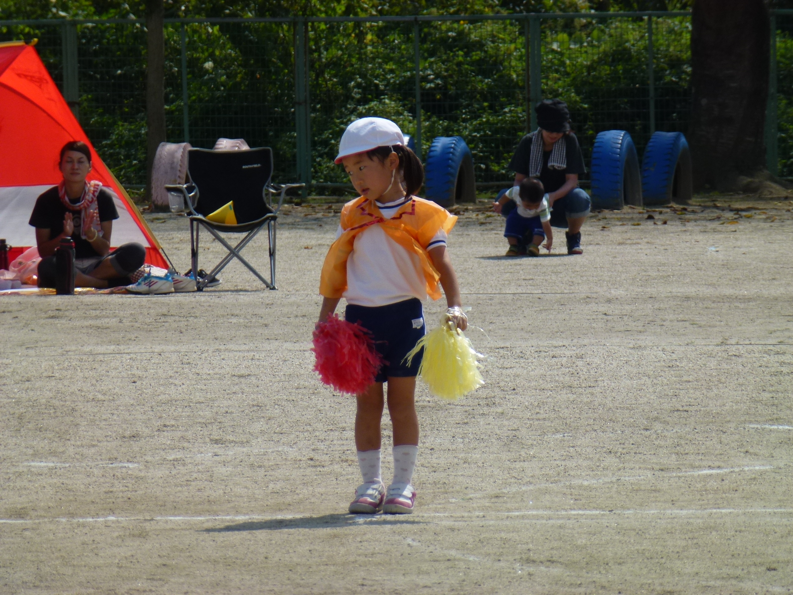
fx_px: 8797
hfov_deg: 5.2
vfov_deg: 3.9
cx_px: 396
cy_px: 298
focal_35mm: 384
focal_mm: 68.8
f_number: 5.9
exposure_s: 1/800
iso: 100
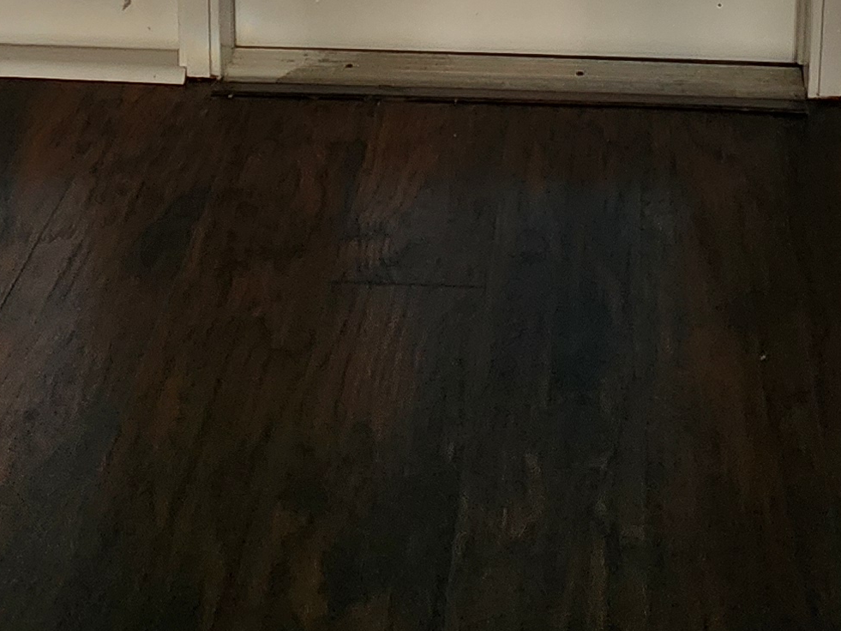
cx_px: 592
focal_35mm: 53
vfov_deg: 18.4
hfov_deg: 35.6
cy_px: -624
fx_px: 1288
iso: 200
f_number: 2.2
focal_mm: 2.2
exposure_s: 1/60
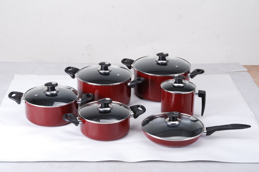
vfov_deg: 17.9
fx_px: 547
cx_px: 129
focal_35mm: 76
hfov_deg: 26.7
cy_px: 85
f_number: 18
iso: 100
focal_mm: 50
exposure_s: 1/100
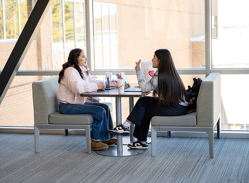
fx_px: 563
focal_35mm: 79
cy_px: 89
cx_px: 108
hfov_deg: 24.9
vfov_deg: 18.5
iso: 200
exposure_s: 1/250
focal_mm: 70
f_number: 3.2
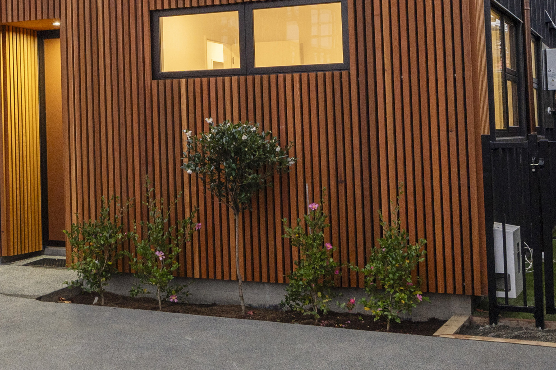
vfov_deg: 24.5
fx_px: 756
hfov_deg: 36.9
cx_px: 22
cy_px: -90
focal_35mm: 49
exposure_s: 1/6
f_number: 9
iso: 400
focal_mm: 19
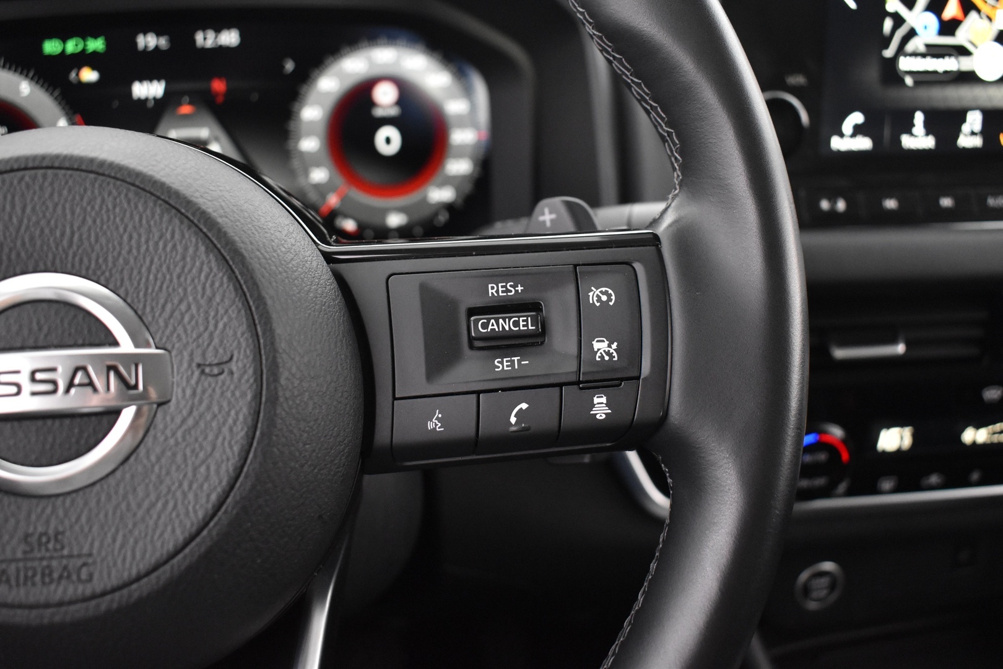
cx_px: 502
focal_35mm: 36
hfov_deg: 53.1
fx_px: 1003
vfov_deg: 36.9
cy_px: 334
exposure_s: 1/20
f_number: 3.8
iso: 3200
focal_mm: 24
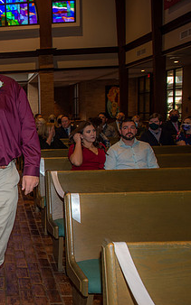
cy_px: 162
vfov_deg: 47.2
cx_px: -38
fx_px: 350
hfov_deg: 27.0
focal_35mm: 42
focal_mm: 24
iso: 640
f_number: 5
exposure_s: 1/100
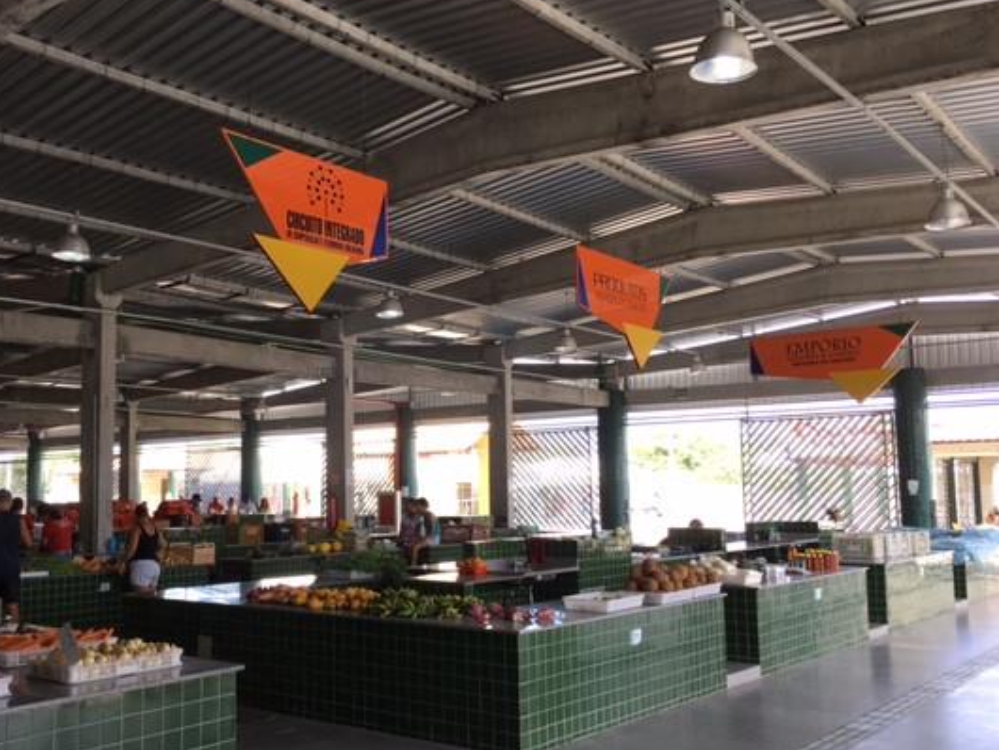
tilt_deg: +4.3
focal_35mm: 35
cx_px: 411
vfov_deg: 40.7
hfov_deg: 52.3
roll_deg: +0.5
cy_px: 394
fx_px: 1011
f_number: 2.2
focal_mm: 4.15
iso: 40
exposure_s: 1/120
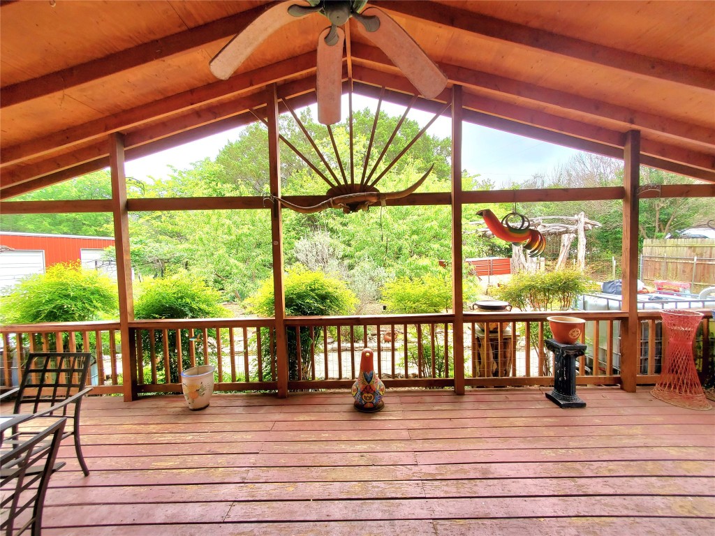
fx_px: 269
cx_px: 358
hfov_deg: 106.2
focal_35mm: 13
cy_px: 268
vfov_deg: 89.9
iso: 50
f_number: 2.2
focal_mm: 1.8
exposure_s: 1/175
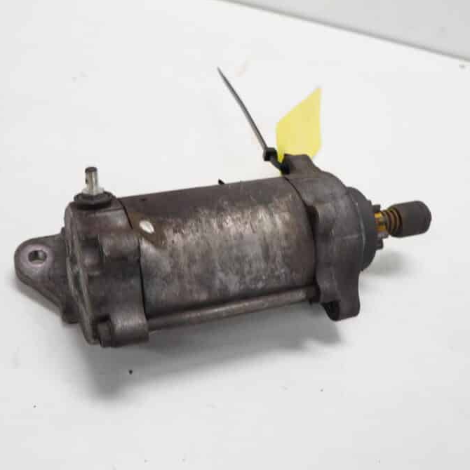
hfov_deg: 42.8
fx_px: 599
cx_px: 223
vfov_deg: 42.8
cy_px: 238
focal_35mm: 39
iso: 250
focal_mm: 20
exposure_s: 1/60
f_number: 4.5
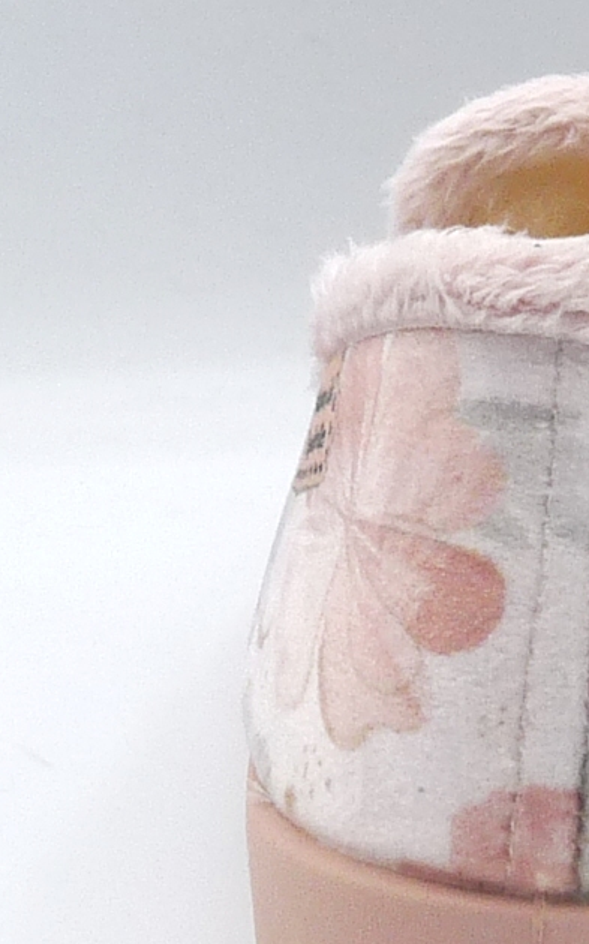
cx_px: 534
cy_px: 557
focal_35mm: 132
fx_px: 3395
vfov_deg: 15.8
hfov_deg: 9.9
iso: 100
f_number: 5.6
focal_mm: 4.8
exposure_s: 1/200
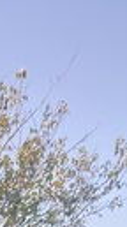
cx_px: -26
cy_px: 585
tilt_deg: -6.6
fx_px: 952
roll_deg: +1.5
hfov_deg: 7.6
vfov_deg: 11.0
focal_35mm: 158
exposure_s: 1/121
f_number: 1.8
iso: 25
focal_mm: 3.99
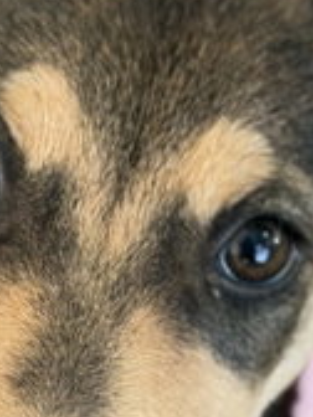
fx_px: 2749
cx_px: 70
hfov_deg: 6.5
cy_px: 360
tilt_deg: -67.8
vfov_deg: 8.7
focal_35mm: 228
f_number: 1.78
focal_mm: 6.76
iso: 125
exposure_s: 1/60
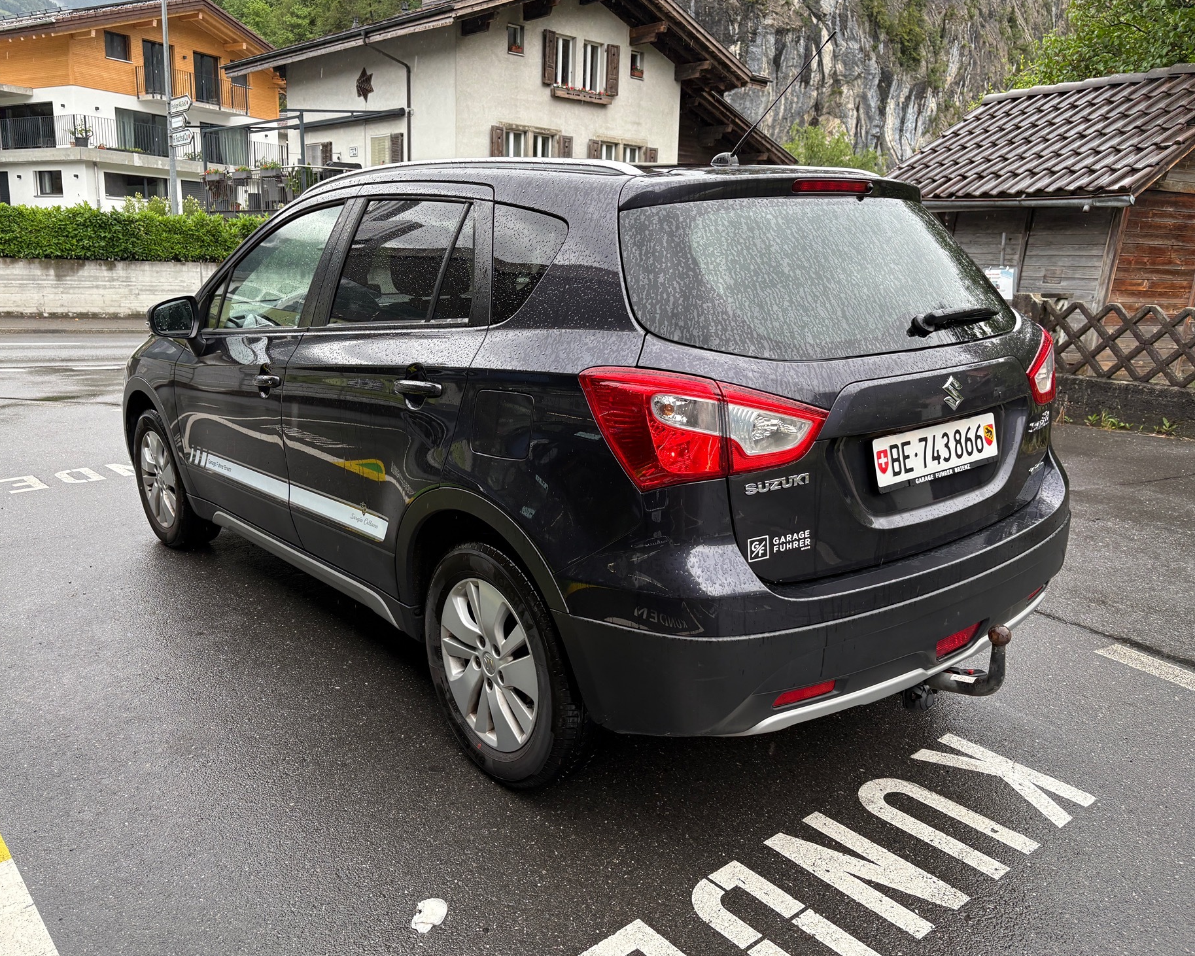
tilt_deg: -12.8
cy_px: 475
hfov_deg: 62.2
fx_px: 990
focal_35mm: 28
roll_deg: -1.1
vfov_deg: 51.5
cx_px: 578
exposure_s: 1/121
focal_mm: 5.96
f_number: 1.6
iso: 40
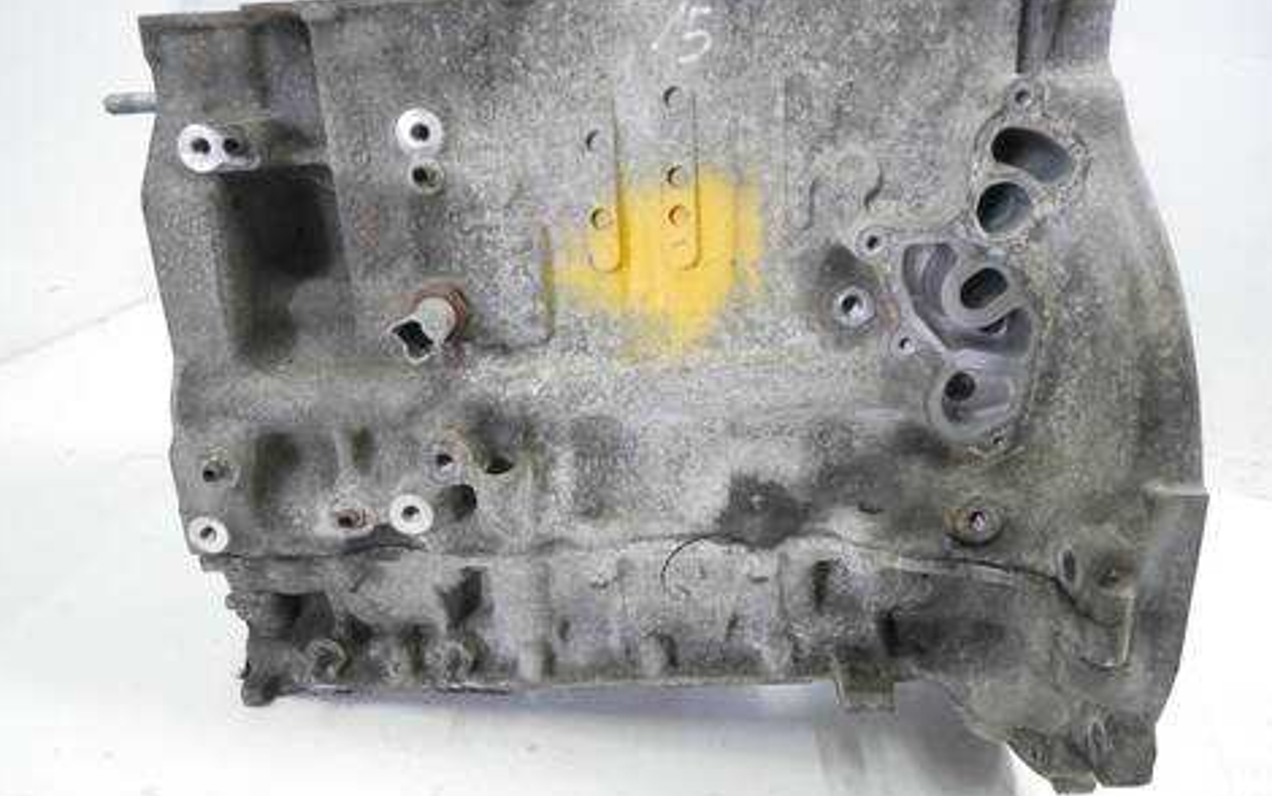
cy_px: 390
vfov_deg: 47.6
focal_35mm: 26
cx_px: 639
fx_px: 902
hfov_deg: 70.4
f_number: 3.5
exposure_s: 1/125
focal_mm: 12
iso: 2000
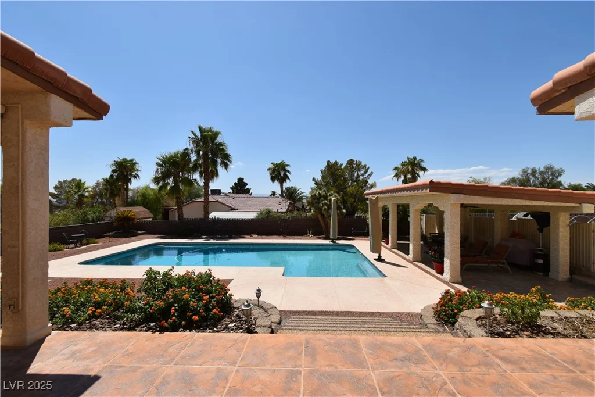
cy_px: 198
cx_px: 298
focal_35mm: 15
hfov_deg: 100.4
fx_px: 248
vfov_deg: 77.3
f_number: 11
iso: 200
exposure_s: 1/500
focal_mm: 10
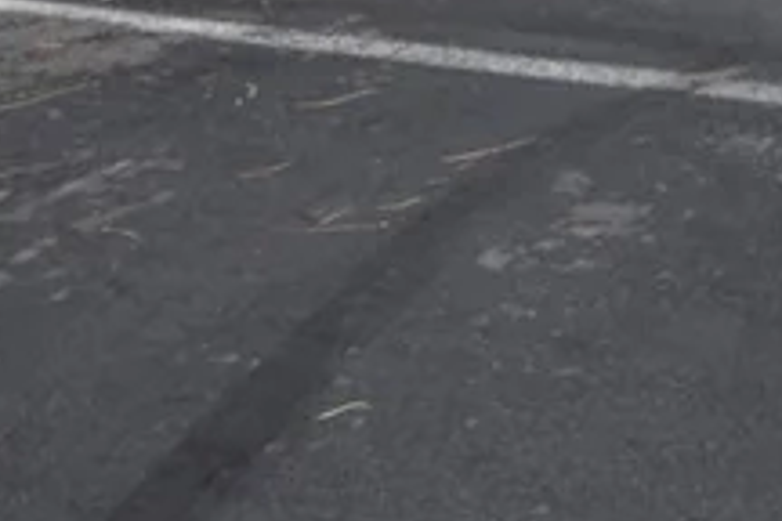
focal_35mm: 92
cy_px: -469
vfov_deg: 13.1
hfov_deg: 20.6
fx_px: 2006
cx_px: 941
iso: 200
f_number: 10
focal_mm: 13
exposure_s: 1/400
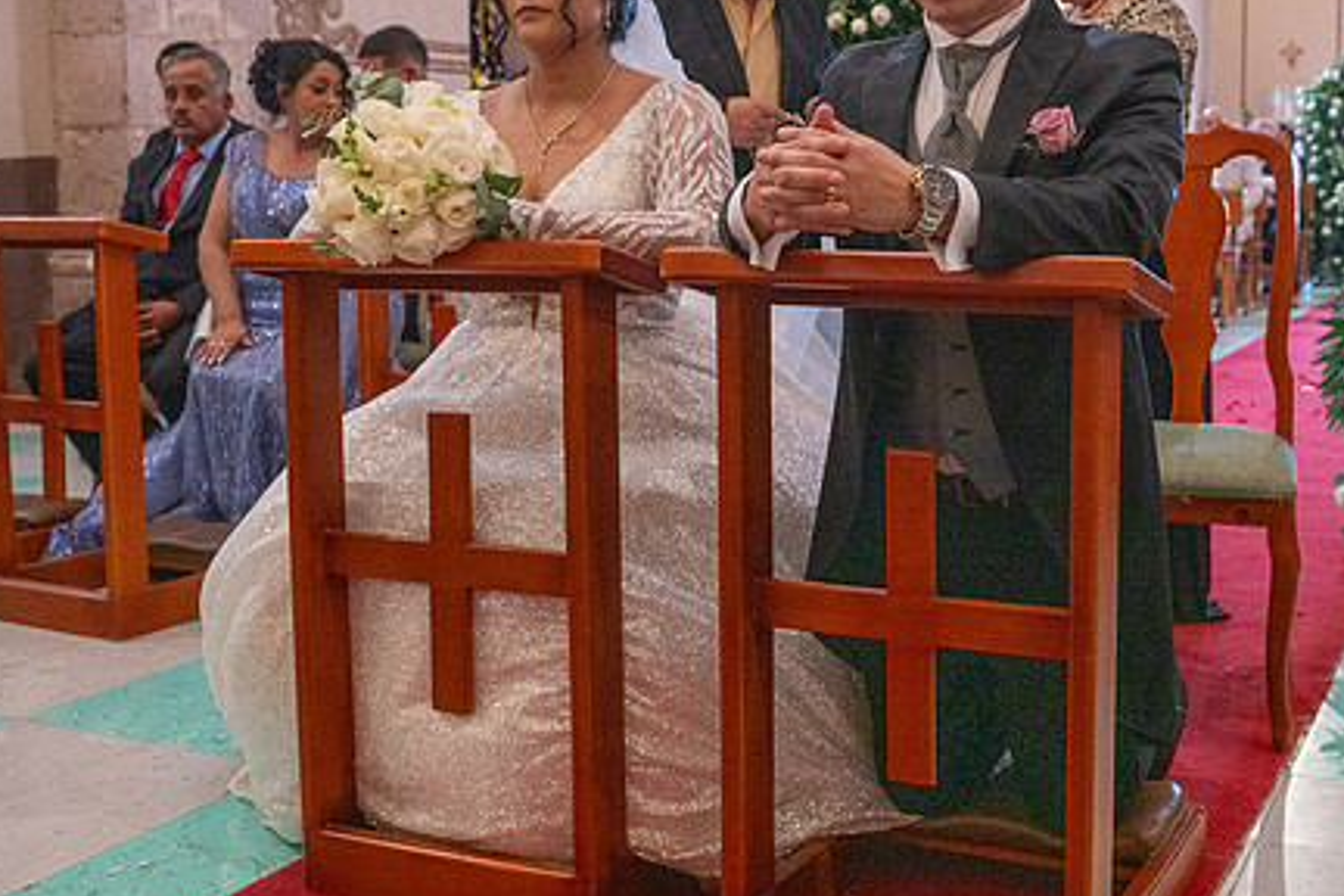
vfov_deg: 28.5
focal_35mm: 47
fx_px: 1755
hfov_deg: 41.6
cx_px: 831
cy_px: 338
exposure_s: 1/100
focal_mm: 35
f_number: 5
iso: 2500
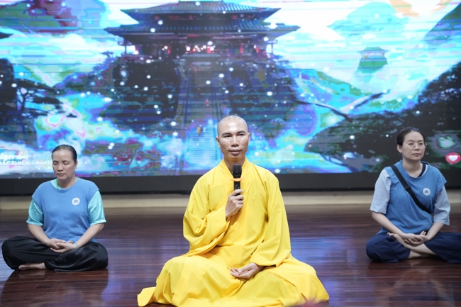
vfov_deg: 31.9
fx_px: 538
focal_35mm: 42
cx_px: 230
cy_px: 154
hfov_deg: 46.4
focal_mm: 42
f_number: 2.8
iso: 4000
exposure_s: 1/400
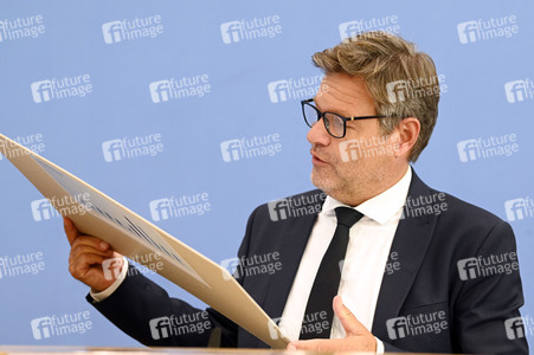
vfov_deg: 13.4
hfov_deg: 20.0
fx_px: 1512
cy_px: 178
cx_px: 267
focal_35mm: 102
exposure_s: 1/1000
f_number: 5
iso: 3200
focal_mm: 102
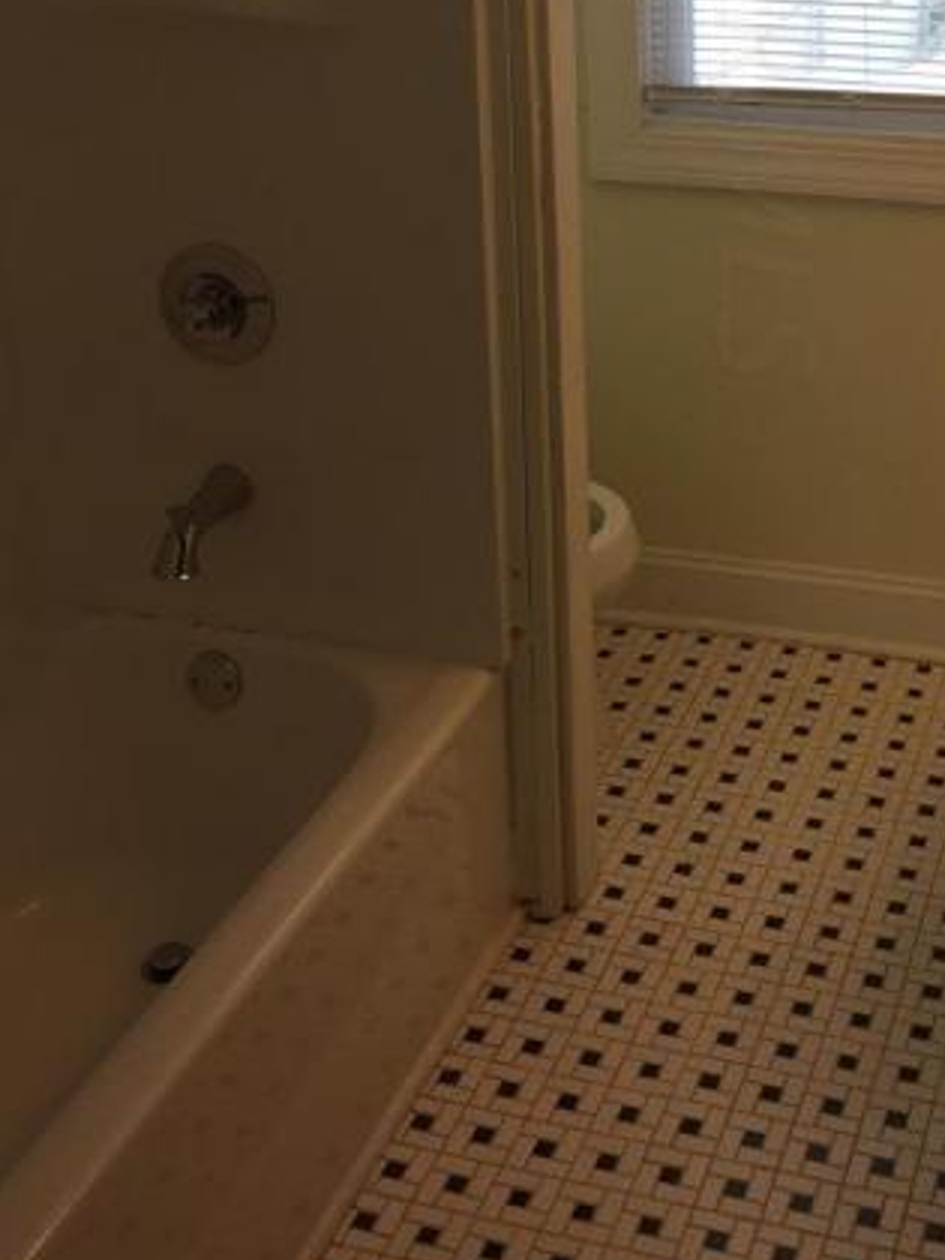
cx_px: 765
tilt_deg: -16.8
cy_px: 150
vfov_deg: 34.4
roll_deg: +1.4
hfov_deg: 27.0
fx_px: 1929
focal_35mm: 53
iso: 32
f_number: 2.2
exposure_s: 1/120
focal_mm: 4.15
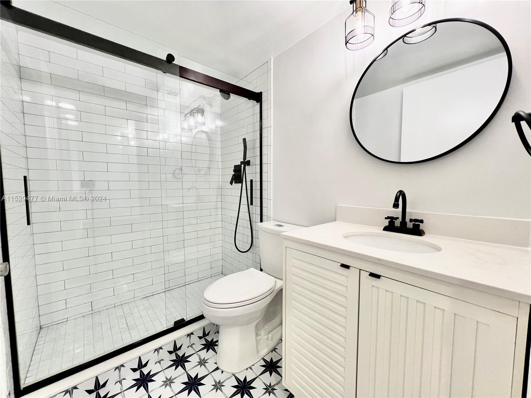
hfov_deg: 106.2
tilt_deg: -3.9
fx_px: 199
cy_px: 199
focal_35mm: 13
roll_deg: -0.1
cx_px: 266
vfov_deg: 89.9
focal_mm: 1.57
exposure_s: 1/60
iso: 160
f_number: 1.8
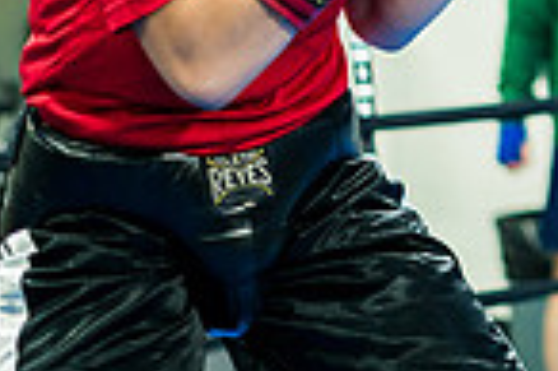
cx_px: 913
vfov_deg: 6.8
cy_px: -163
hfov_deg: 9.9
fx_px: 3081
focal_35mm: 199
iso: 800
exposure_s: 1/250
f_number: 1.8
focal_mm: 50
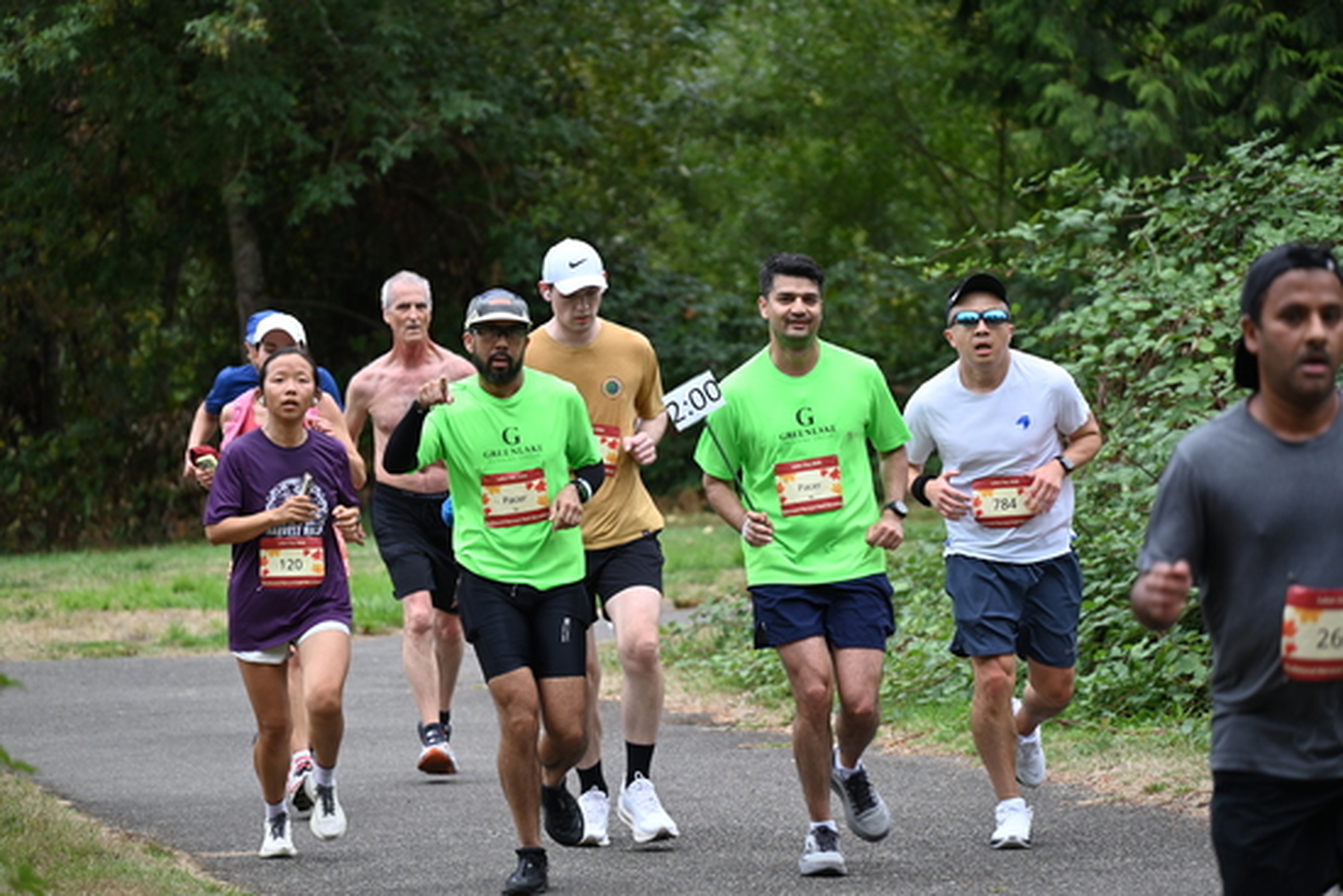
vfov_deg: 6.9
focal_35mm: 200
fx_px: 7463
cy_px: 448
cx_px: 672
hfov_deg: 10.3
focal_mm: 200
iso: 400
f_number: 6.3
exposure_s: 1/320
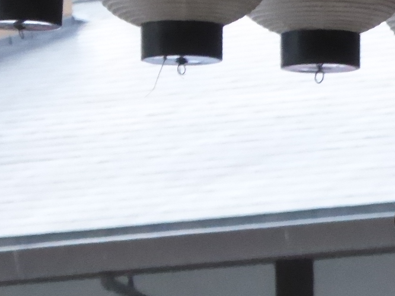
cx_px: 632
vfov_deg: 1.6
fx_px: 10437
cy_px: 284
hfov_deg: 2.2
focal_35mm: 915
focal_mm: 38.4
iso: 1000
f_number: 5.6
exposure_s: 1/320
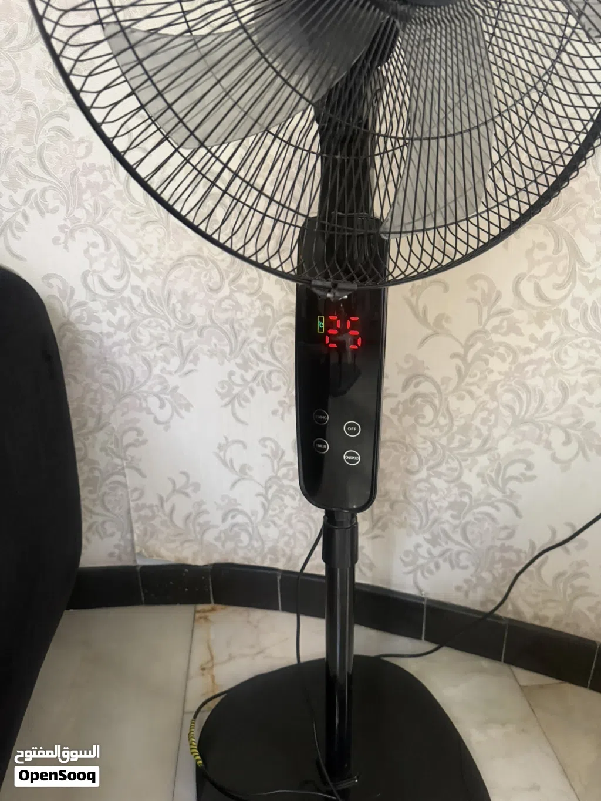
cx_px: 300
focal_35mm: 24
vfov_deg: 71.6
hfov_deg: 56.8
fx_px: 555
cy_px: 400
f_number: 1.78
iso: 800
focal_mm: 6.76
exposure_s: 1/40
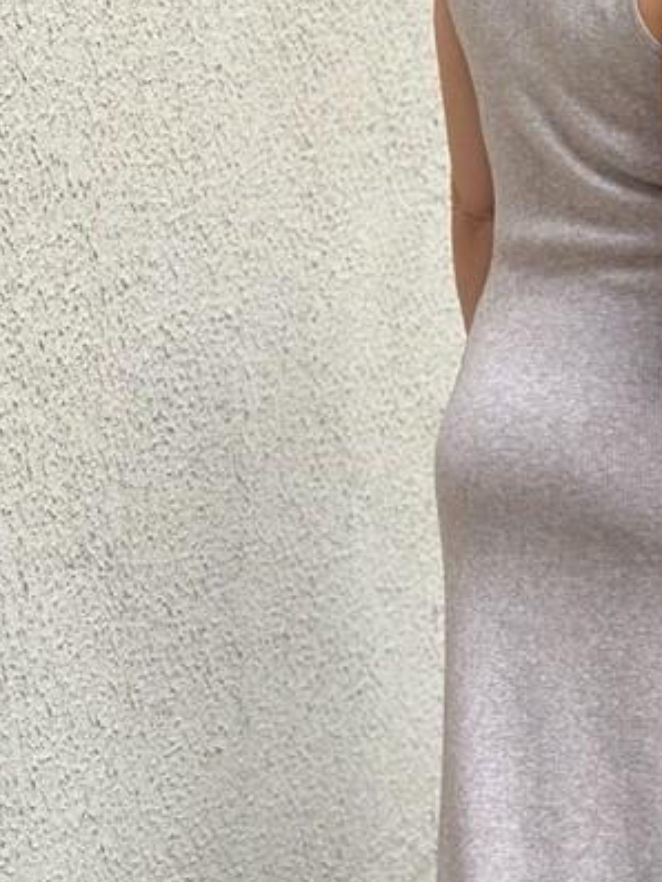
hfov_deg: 12.1
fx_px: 3084
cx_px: 666
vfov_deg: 16.3
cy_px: 462
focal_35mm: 121
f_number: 1.78
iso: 80
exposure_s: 1/100
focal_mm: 6.86
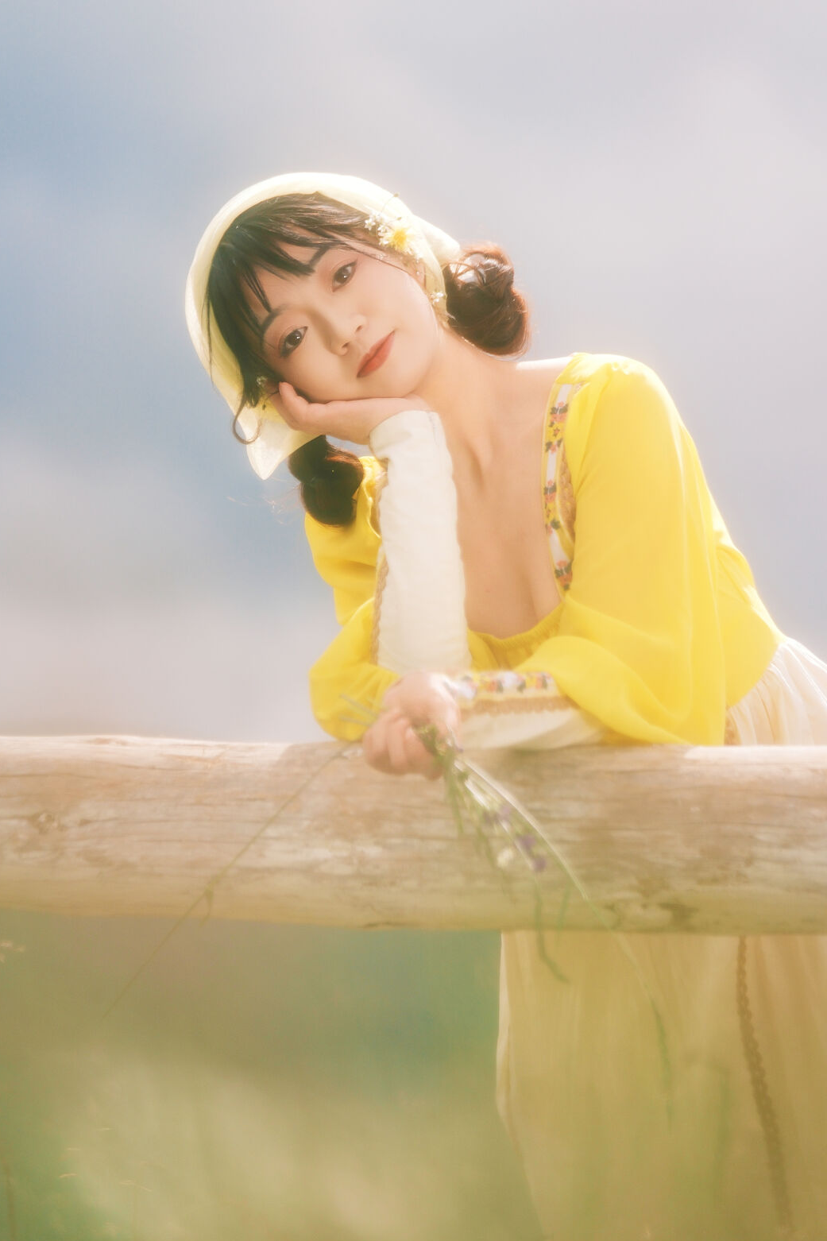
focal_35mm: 242
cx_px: 427
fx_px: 8340
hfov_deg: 5.7
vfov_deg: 8.5
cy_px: 569
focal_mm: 140
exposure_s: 1/1600
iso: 250
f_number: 2.8
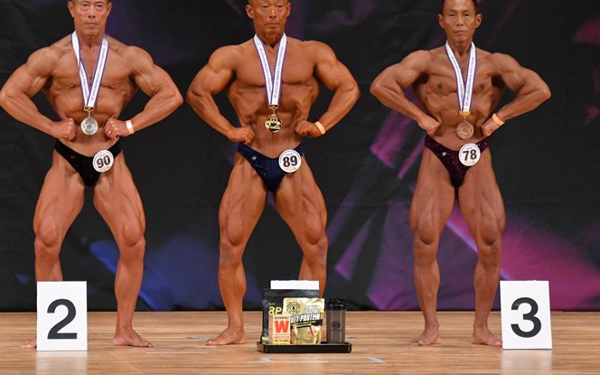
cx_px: 275
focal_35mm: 321
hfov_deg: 6.5
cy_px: 157
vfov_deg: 4.1
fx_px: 5249
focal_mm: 180
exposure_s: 1/400
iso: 4000
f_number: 5.6
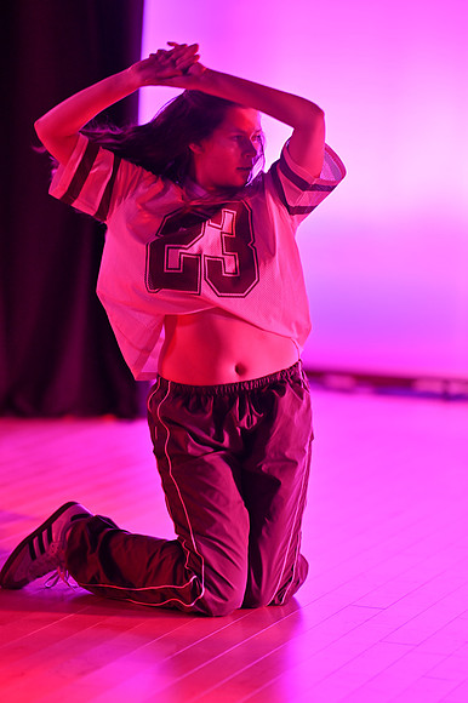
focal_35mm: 127
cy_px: 352
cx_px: 234
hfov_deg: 10.8
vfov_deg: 16.1
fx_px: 2479
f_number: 1.2
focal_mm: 85
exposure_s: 1/320
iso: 110
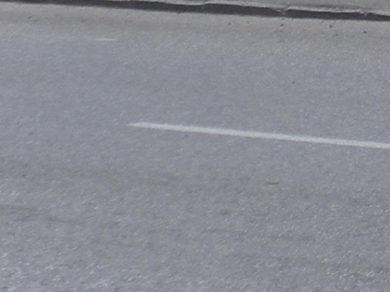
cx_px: 881
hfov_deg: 6.2
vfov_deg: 4.8
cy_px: -210
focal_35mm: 307
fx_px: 3458
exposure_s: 1/744
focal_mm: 7.7
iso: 64
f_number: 4
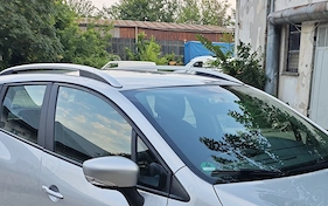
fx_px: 465
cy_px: 222
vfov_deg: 23.5
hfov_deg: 38.2
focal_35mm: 52
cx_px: 230
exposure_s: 1/498
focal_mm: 6.55
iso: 50
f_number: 1.6
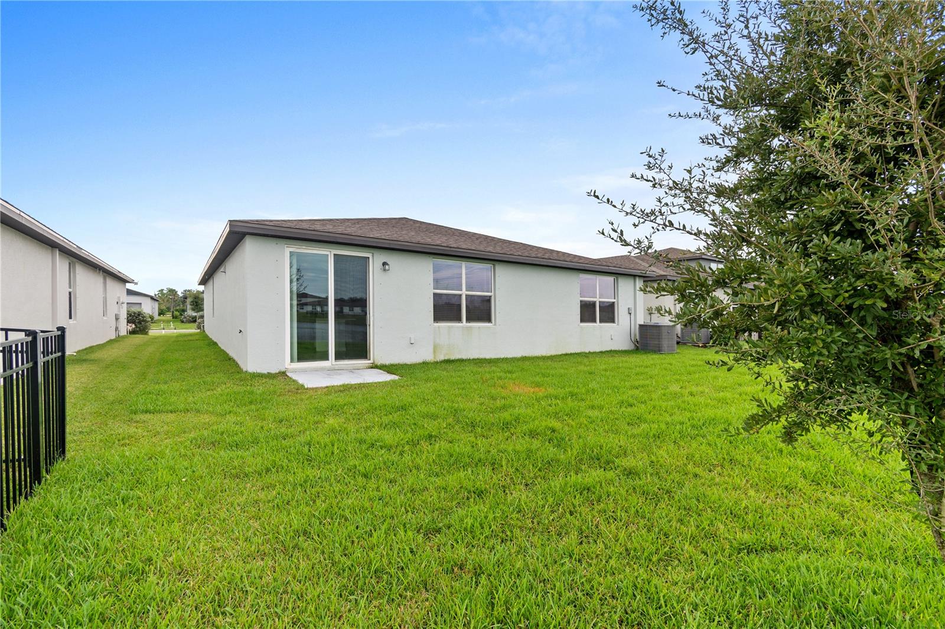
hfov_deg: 100.4
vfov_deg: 77.3
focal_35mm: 15
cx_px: 472
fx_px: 394
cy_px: 314
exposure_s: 1/60
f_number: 7.1
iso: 100
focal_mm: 10
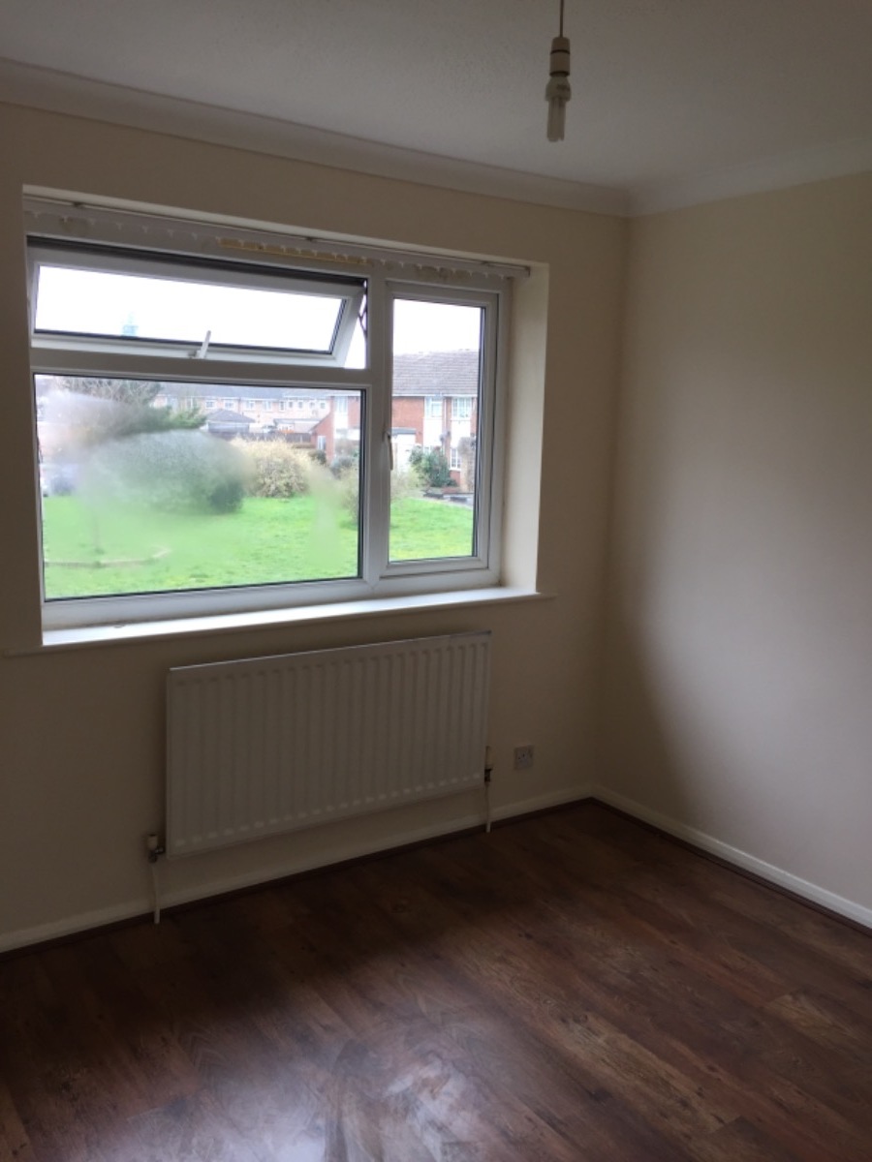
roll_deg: -1.3
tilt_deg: -8.7
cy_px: 581
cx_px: 436
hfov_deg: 48.2
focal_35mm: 29
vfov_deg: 61.7
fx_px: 974
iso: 40
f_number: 2.2
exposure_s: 1/100
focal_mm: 4.15
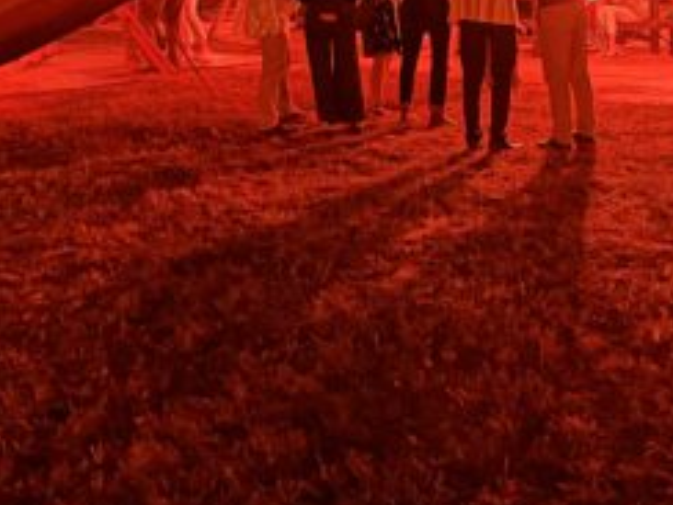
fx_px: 1594
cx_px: 306
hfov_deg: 23.8
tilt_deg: +3.1
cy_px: -182
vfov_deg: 16.8
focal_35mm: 82
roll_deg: +0.0
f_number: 1.5
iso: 2500
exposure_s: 1/9
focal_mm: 5.7
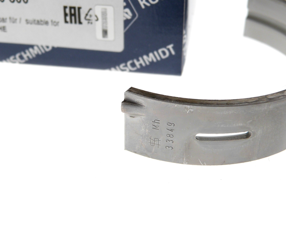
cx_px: 111
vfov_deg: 25.0
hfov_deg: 30.9
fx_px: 516
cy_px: 100
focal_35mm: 61
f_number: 3.2
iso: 100
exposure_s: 1/100
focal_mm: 9
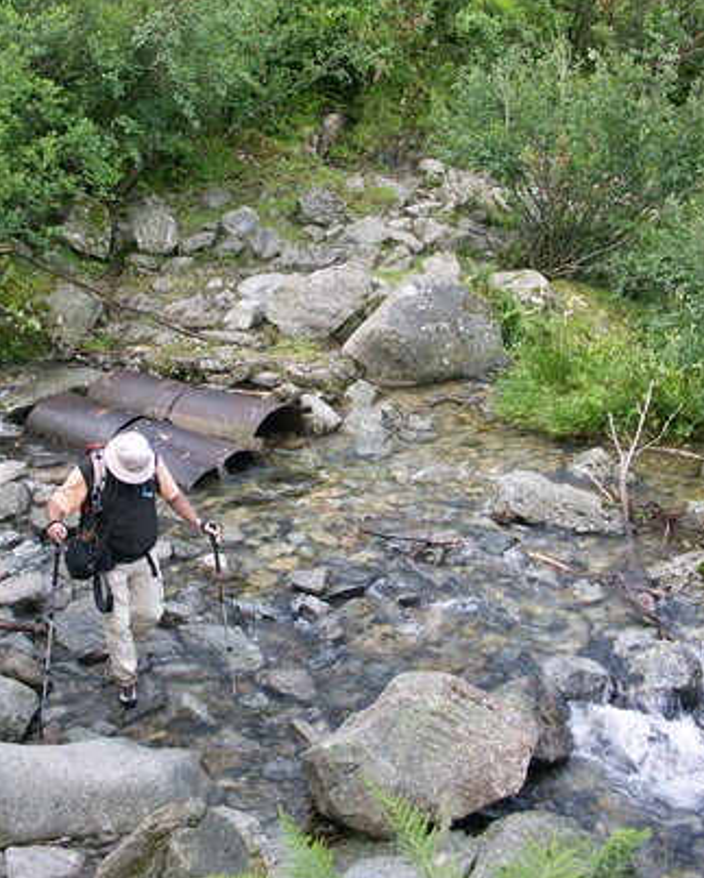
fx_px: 1171
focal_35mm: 45
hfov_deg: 33.3
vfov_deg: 41.1
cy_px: 416
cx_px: 268
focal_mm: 8
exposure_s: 1/50
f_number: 2.8
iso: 64
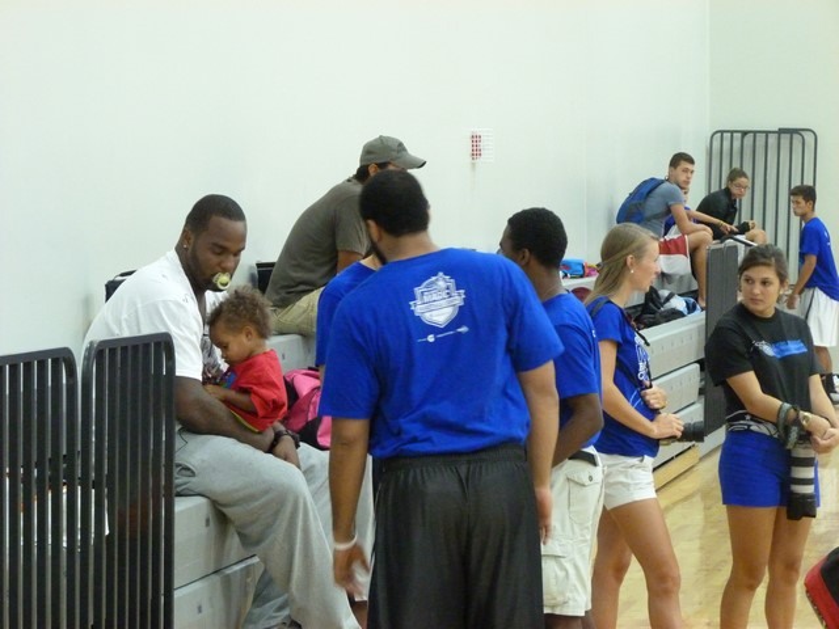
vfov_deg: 10.7
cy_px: 314
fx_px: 3369
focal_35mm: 139
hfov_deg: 14.2
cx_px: 420
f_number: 3.6
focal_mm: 25
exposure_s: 1/25
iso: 800
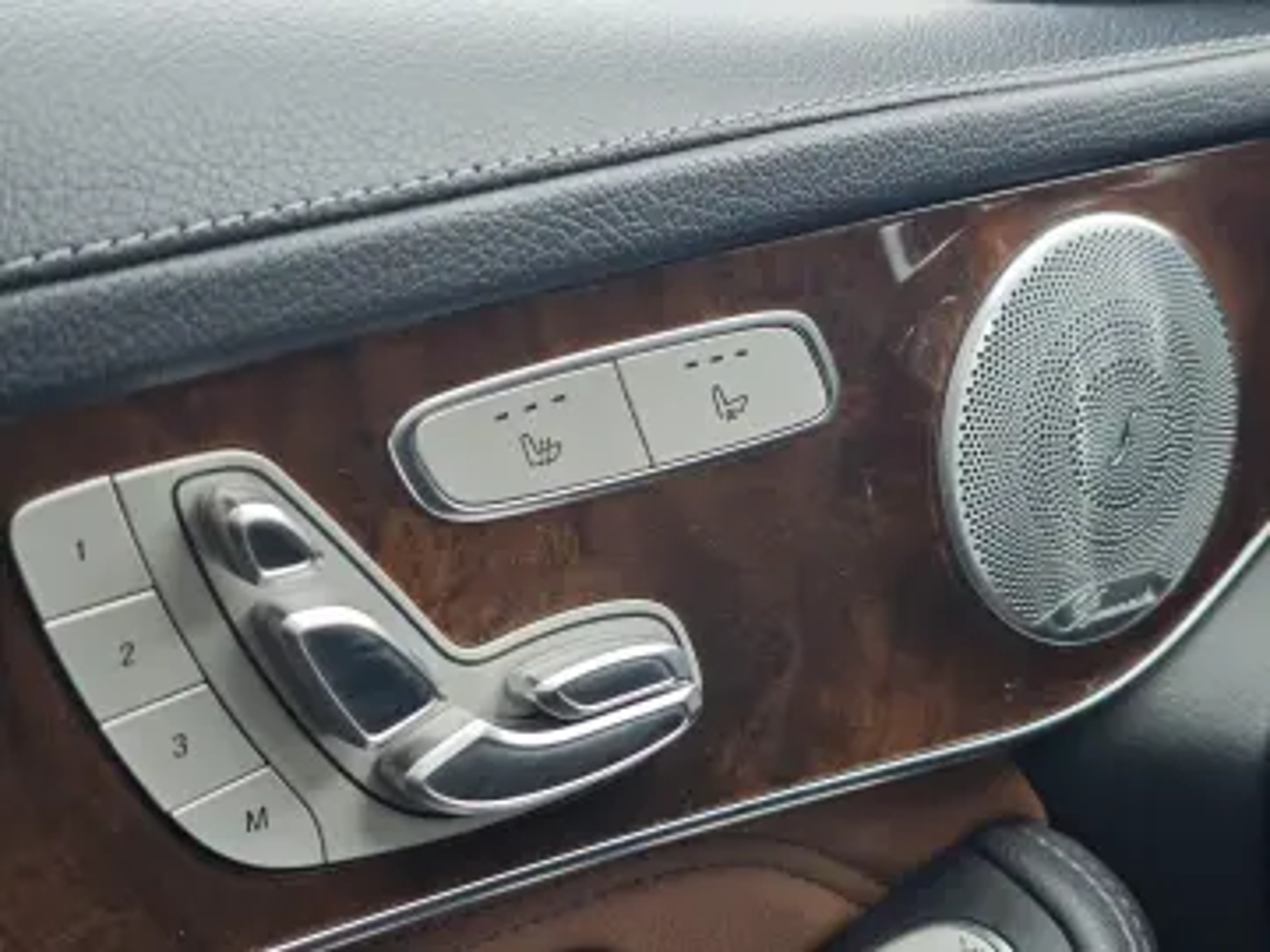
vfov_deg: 31.5
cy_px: 476
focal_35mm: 46
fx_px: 1688
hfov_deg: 41.2
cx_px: 635
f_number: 1.6
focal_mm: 6.55
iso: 50
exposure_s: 1/193
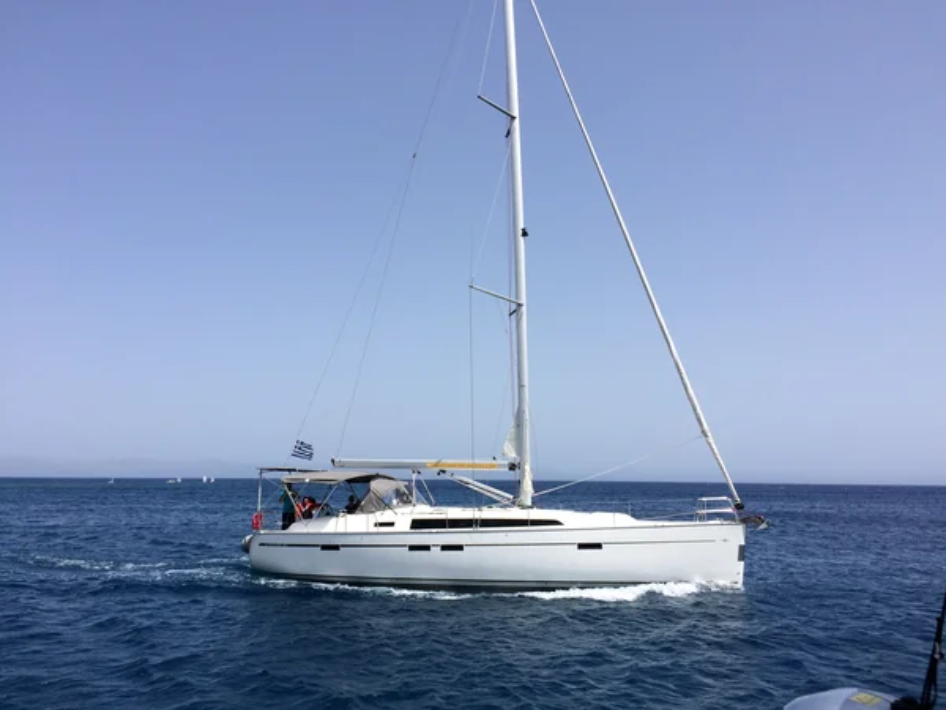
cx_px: 473
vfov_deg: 48.2
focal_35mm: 29
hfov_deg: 61.7
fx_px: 793
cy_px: 355
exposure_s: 1/2933
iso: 32
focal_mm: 4.15
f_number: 2.2
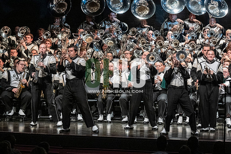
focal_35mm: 210
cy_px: 77
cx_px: 116
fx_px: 1347
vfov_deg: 6.5
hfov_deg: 9.8
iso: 5000
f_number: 4
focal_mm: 140
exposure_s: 1/500
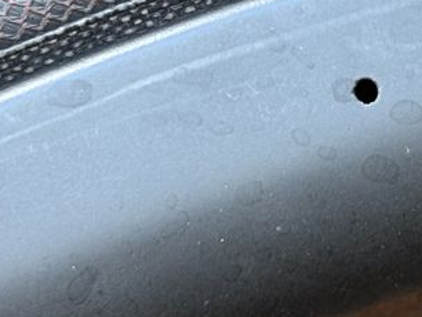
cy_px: -40
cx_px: 619
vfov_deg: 7.9
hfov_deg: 10.2
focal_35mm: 188
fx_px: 2294
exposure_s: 1/101
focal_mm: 6.76
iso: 100
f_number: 1.78
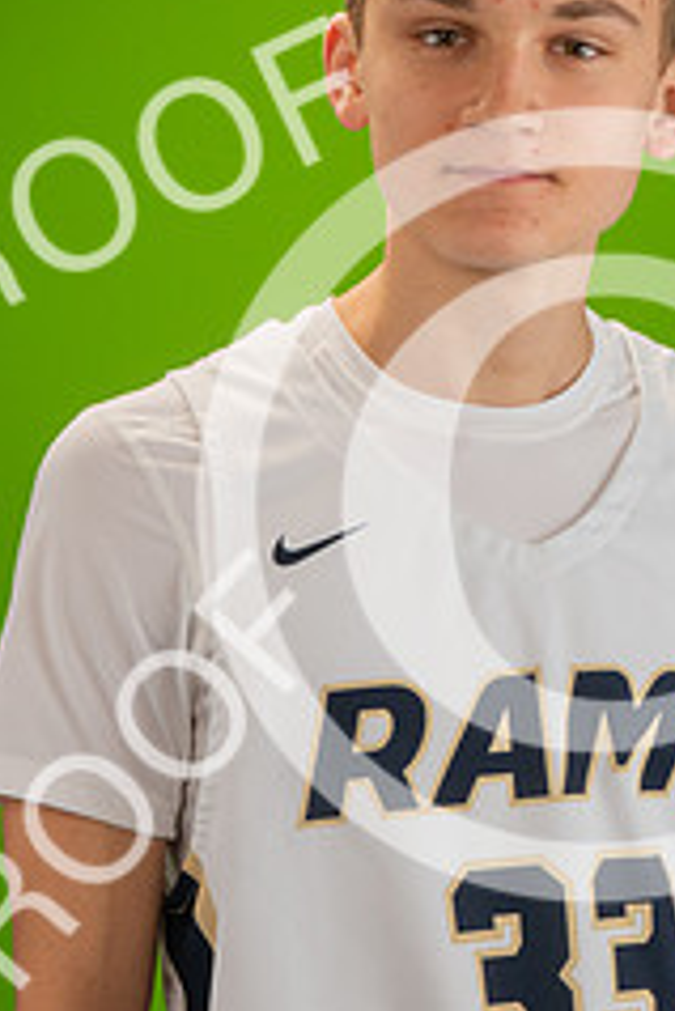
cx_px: 511
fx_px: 3510
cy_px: 508
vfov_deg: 16.4
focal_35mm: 125
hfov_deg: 11.0
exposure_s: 1/60
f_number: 20
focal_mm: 42
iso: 800
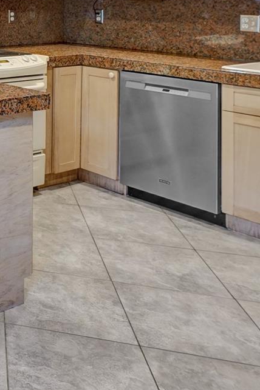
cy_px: -13
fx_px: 552
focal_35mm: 51
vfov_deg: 34.8
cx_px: -186
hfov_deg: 20.3
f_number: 4
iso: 640
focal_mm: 16
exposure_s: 1/100
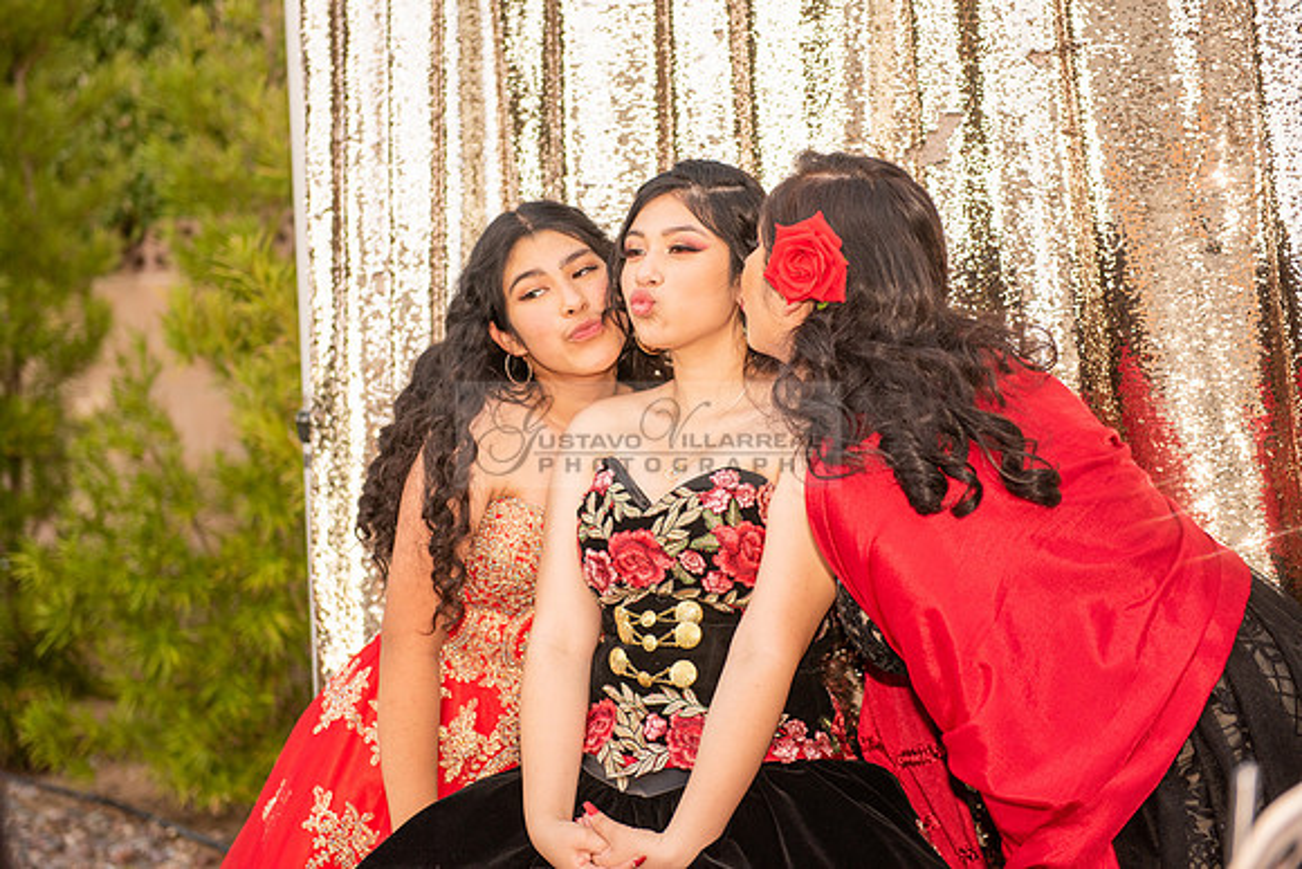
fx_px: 2532
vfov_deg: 19.5
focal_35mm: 70
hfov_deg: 28.8
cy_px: 434
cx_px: 651
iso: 400
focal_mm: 70
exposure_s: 1/200
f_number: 3.5
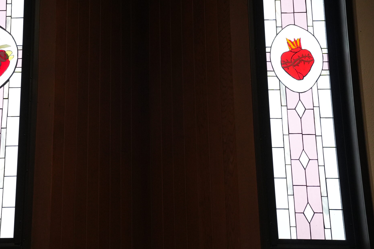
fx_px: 862
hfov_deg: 24.4
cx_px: 135
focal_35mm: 83
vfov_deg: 16.4
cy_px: 101
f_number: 4
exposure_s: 1/160
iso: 1600
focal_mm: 40
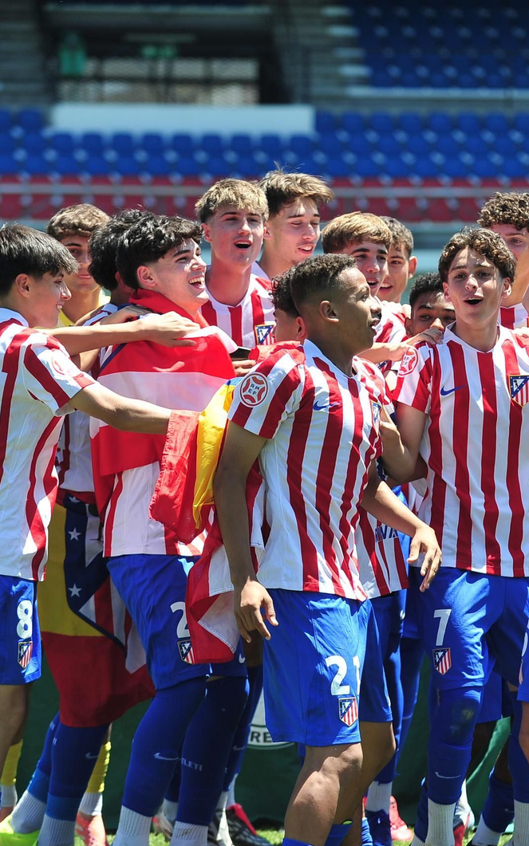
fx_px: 3899
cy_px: 424
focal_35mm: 169
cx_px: 396
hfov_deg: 7.8
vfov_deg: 12.4
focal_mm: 110
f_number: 3.2
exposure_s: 1/1250
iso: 250
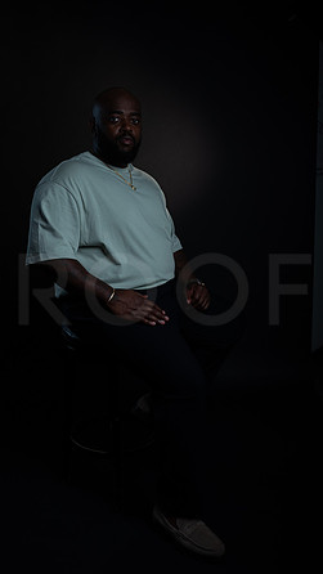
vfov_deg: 54.0
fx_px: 563
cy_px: 288
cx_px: 131
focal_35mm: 37
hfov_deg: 31.9
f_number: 5.6
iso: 500
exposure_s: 1/250
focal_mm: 35
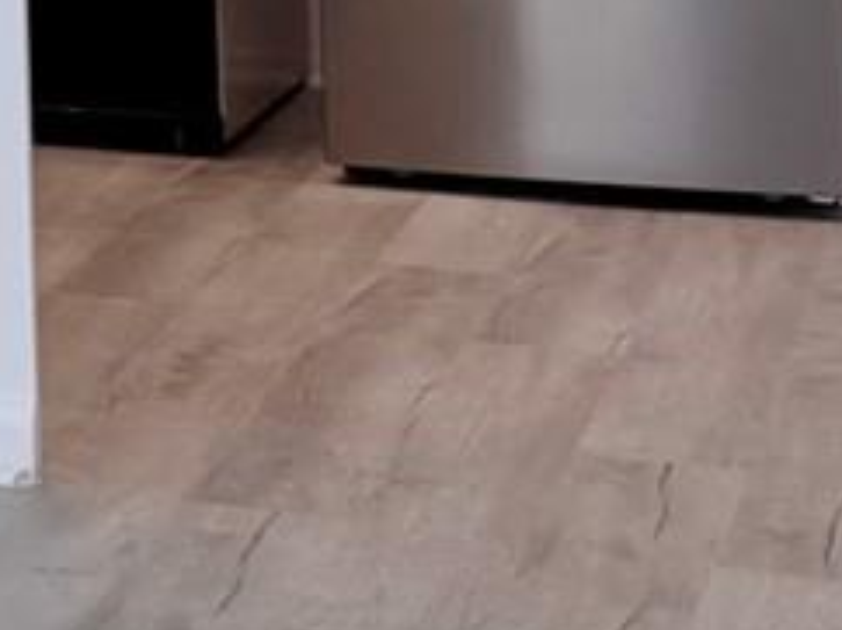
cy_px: -546
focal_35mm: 159
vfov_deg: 8.9
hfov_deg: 11.0
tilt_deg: -1.2
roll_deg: +1.3
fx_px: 3864
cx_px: -960
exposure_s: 1/303
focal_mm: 6.76
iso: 80
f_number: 1.78
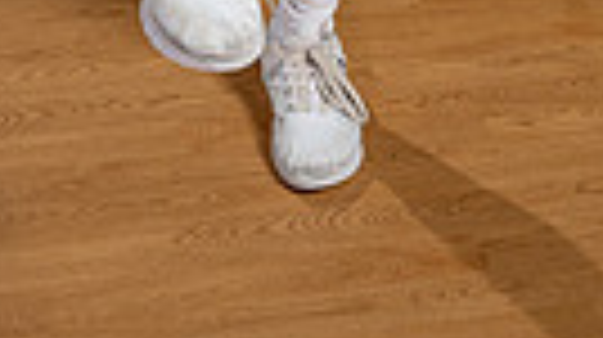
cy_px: -635
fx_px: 1964
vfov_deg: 8.4
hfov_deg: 17.5
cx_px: 315
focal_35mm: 123
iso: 100
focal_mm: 35
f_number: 8
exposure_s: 1/250
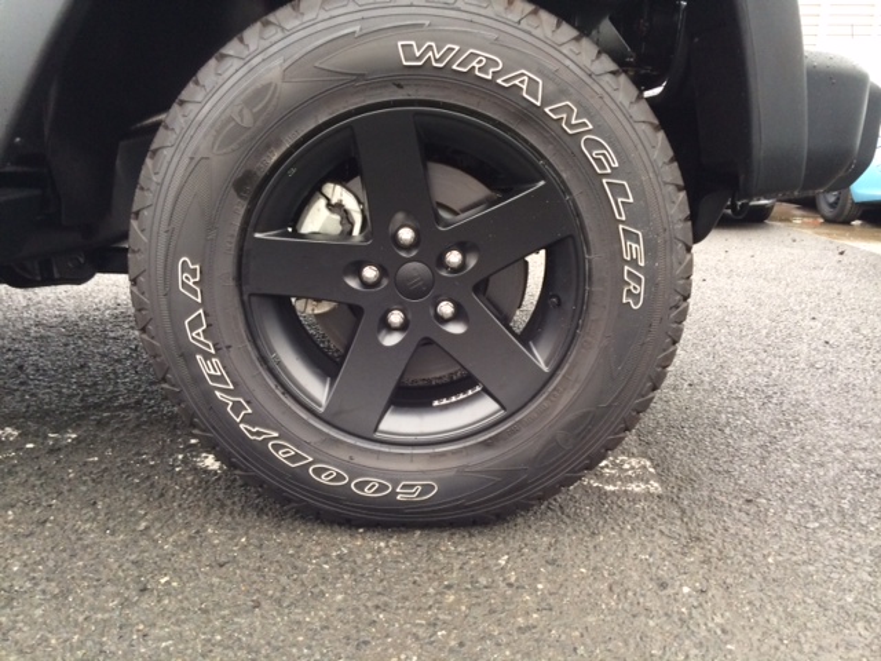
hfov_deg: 60.0
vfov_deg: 46.8
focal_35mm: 30
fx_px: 764
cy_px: 330
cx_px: 440
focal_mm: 4.12
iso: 100
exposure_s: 1/30
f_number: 2.2
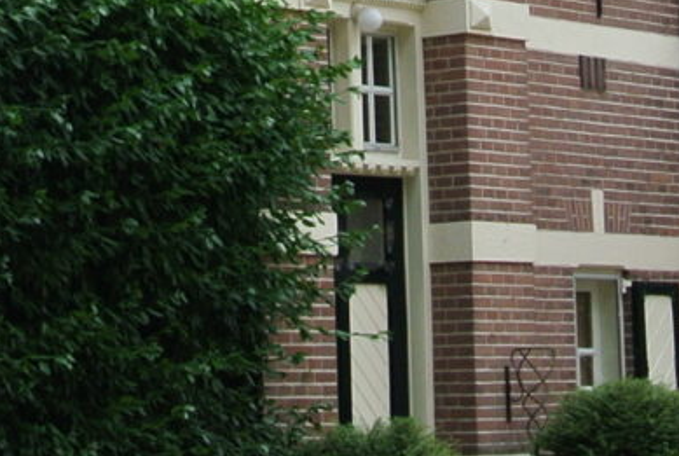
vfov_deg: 9.1
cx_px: 3
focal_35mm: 149
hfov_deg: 13.6
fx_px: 2816
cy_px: -177
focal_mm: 11
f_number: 4
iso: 100
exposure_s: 1/250
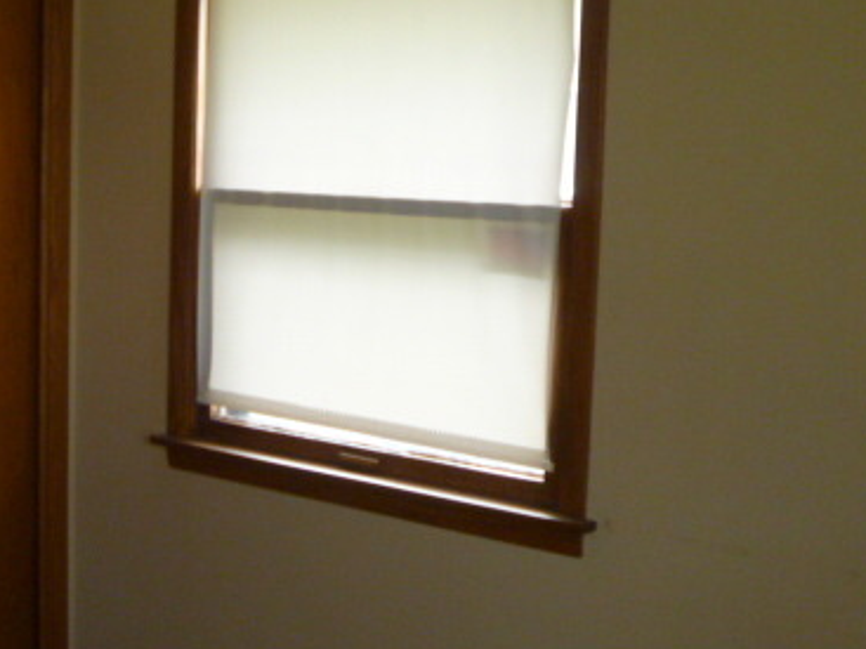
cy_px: 314
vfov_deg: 24.0
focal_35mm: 61
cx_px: 257
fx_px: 1526
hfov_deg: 31.3
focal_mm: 6.3
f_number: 3.5
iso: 250
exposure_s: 1/30
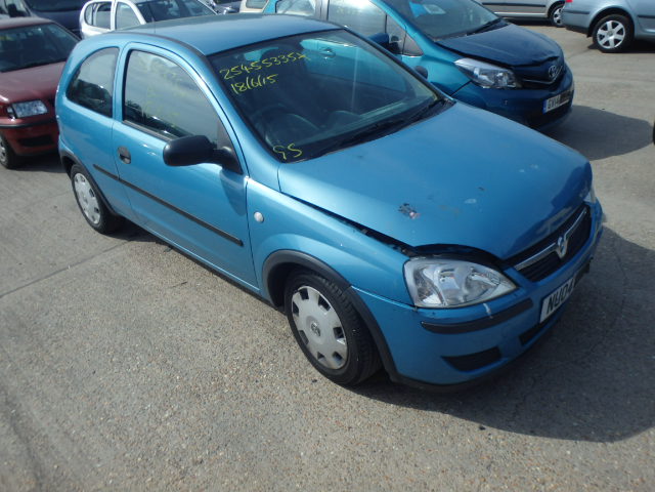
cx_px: 328
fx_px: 530
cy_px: 246
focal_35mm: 28
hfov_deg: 63.4
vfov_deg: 49.7
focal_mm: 5
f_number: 11
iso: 125
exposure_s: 1/125
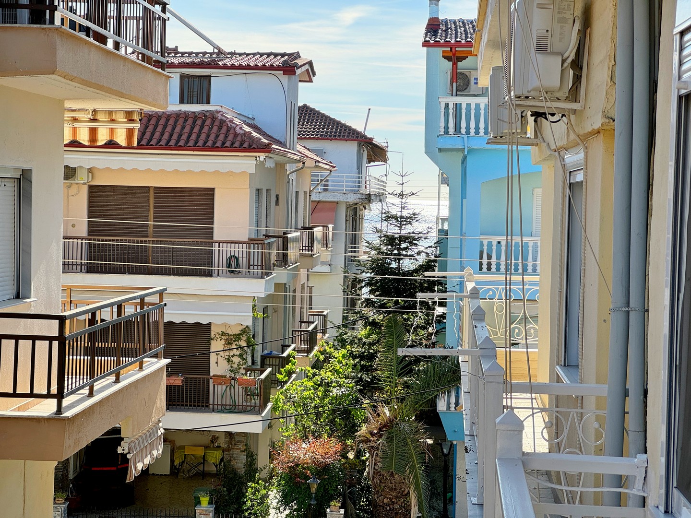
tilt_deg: -1.3
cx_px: 346
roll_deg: -0.6
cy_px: 259
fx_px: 1537
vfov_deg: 19.1
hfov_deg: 25.3
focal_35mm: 77
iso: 25
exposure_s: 1/392
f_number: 2.8
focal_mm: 9
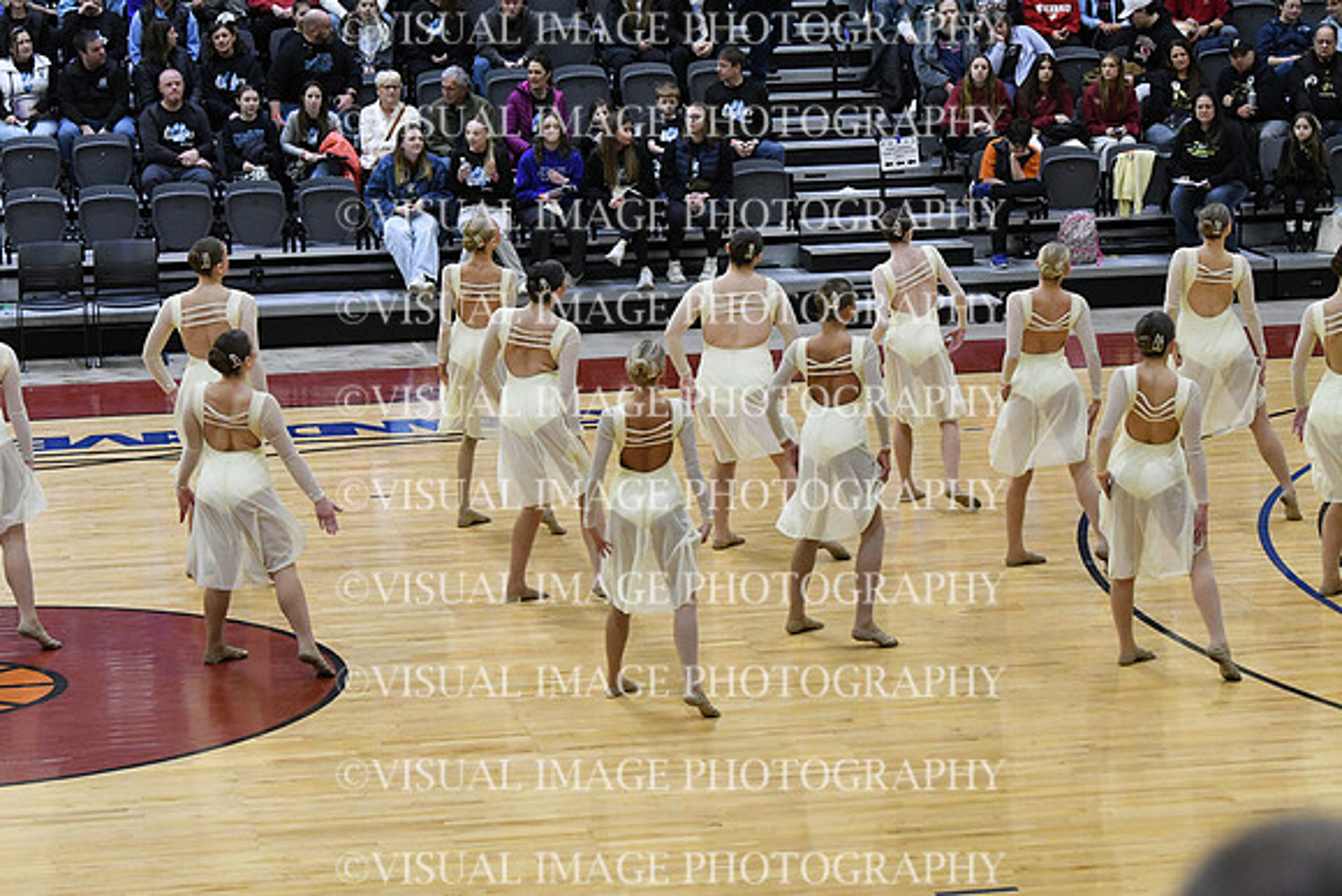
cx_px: 671
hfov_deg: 19.5
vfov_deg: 13.0
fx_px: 3915
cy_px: 448
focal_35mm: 105
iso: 5000
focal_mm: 70
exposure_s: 1/500
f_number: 4
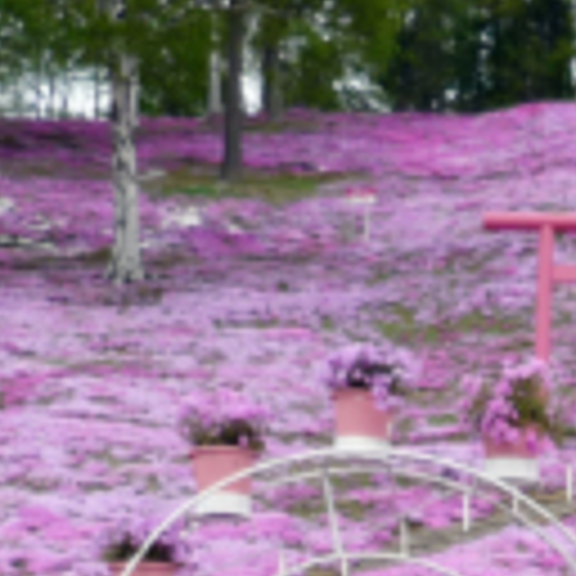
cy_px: 986
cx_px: 572
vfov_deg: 10.6
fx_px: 2956
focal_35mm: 157
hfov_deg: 11.0
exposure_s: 1/200
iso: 100
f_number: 2.9
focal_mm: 6.3
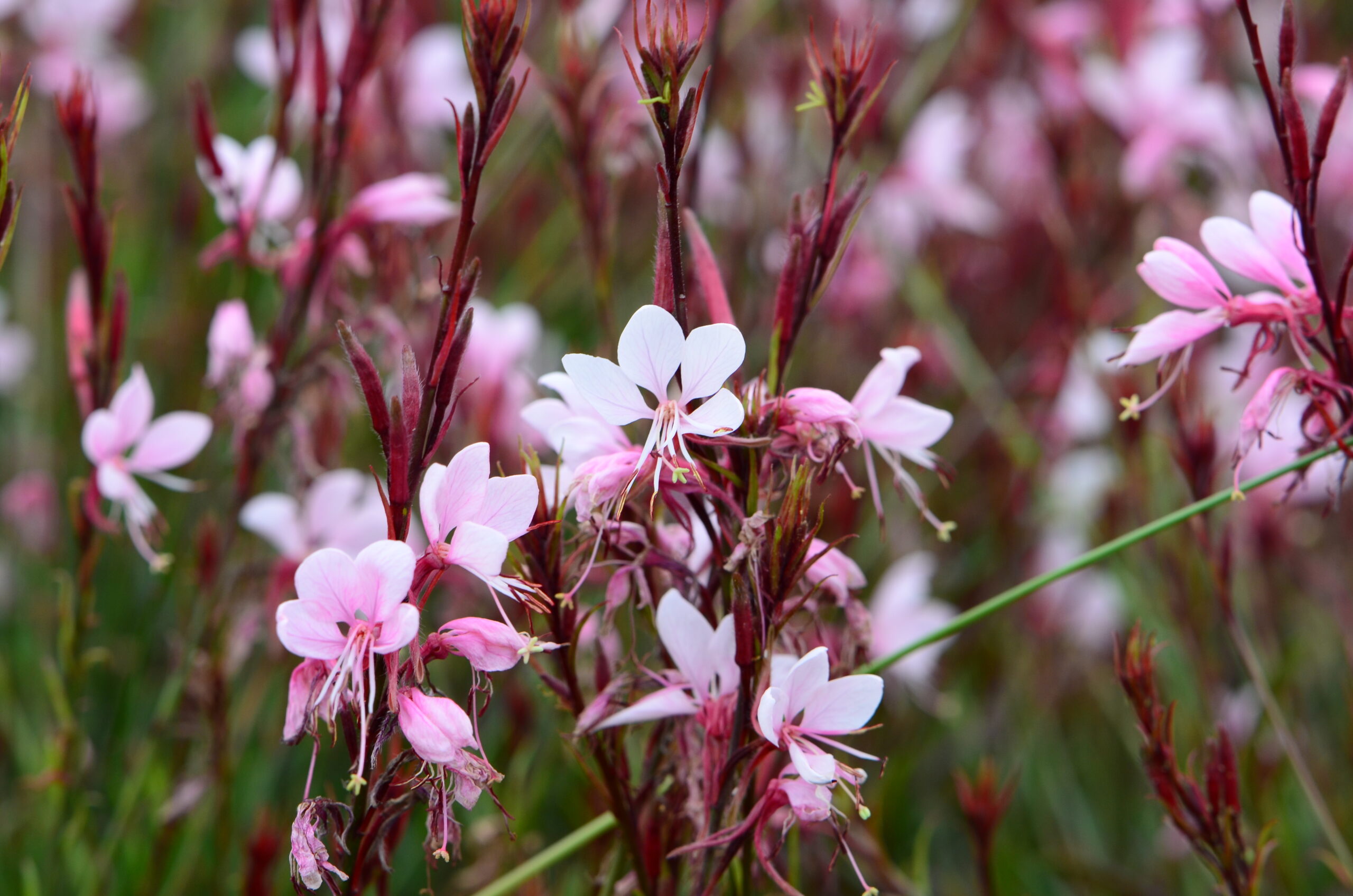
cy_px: 448
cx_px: 676
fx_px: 4782
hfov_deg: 16.1
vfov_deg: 10.7
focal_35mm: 128
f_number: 8
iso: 320
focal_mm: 85
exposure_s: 1/250
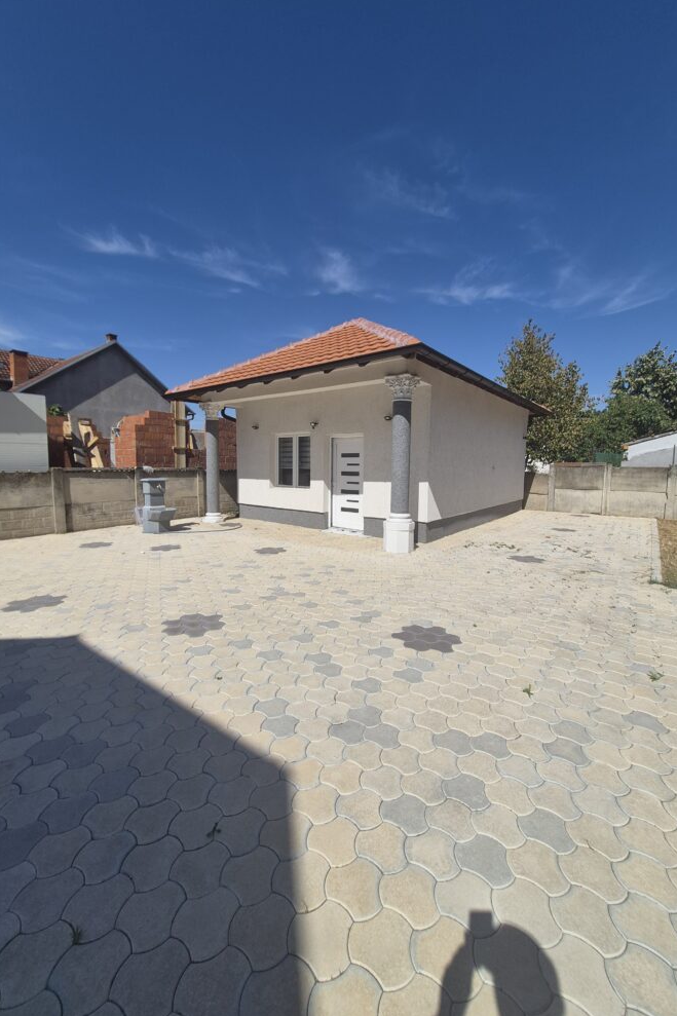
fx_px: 395
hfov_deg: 81.2
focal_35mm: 14
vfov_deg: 104.3
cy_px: 502
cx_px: 326
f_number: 2.2
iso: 40
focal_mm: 1.74
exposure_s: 1/3312
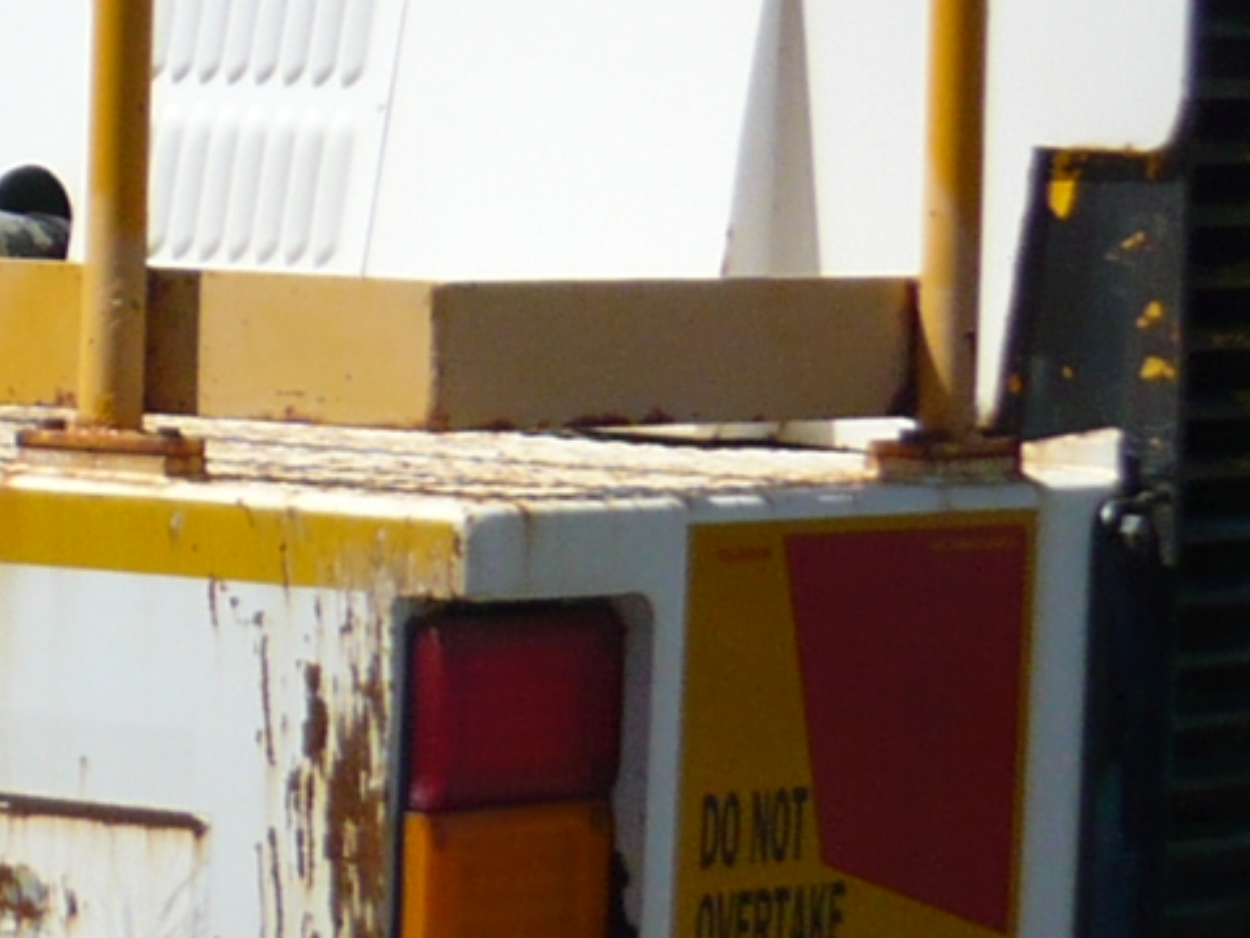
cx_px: -1779
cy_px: -8
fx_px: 6393
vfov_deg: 8.3
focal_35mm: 177
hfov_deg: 9.8
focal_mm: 5.5
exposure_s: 1/320
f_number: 8
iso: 100
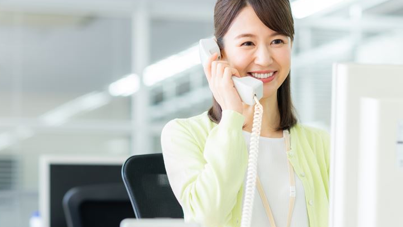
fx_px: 1186
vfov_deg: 10.9
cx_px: 208
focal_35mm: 111
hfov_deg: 19.3
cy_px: 125
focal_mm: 85
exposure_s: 1/200
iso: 400
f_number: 2.8
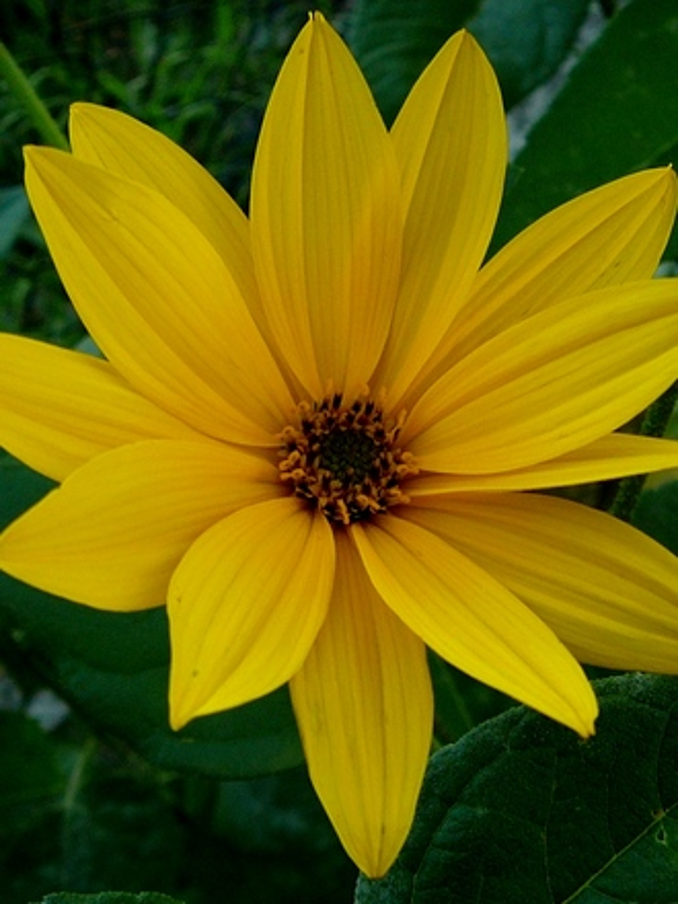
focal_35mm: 35
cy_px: 452
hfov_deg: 40.7
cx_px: 339
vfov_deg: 52.6
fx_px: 914
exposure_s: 1/160
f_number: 2.8
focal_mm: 5.2
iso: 80
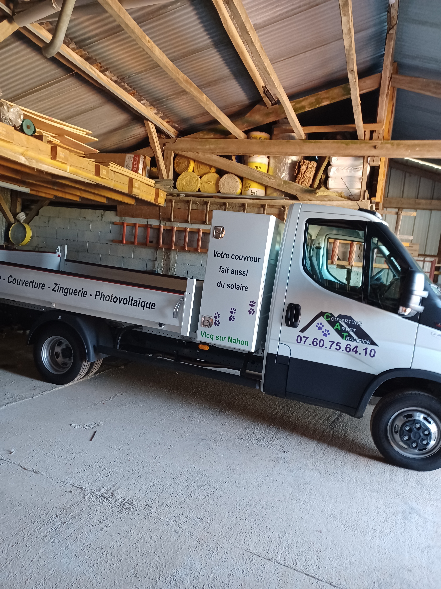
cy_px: 294
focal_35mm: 25
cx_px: 220
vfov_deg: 69.4
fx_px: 425
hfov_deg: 54.9
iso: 400
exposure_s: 1/25
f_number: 1.8
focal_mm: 4.6
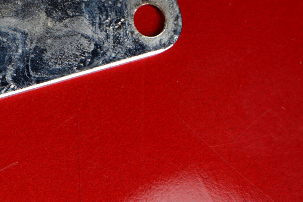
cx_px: -142
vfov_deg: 6.3
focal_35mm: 216
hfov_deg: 9.3
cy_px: -51
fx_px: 1818
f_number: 11
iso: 160
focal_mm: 70
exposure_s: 1/125
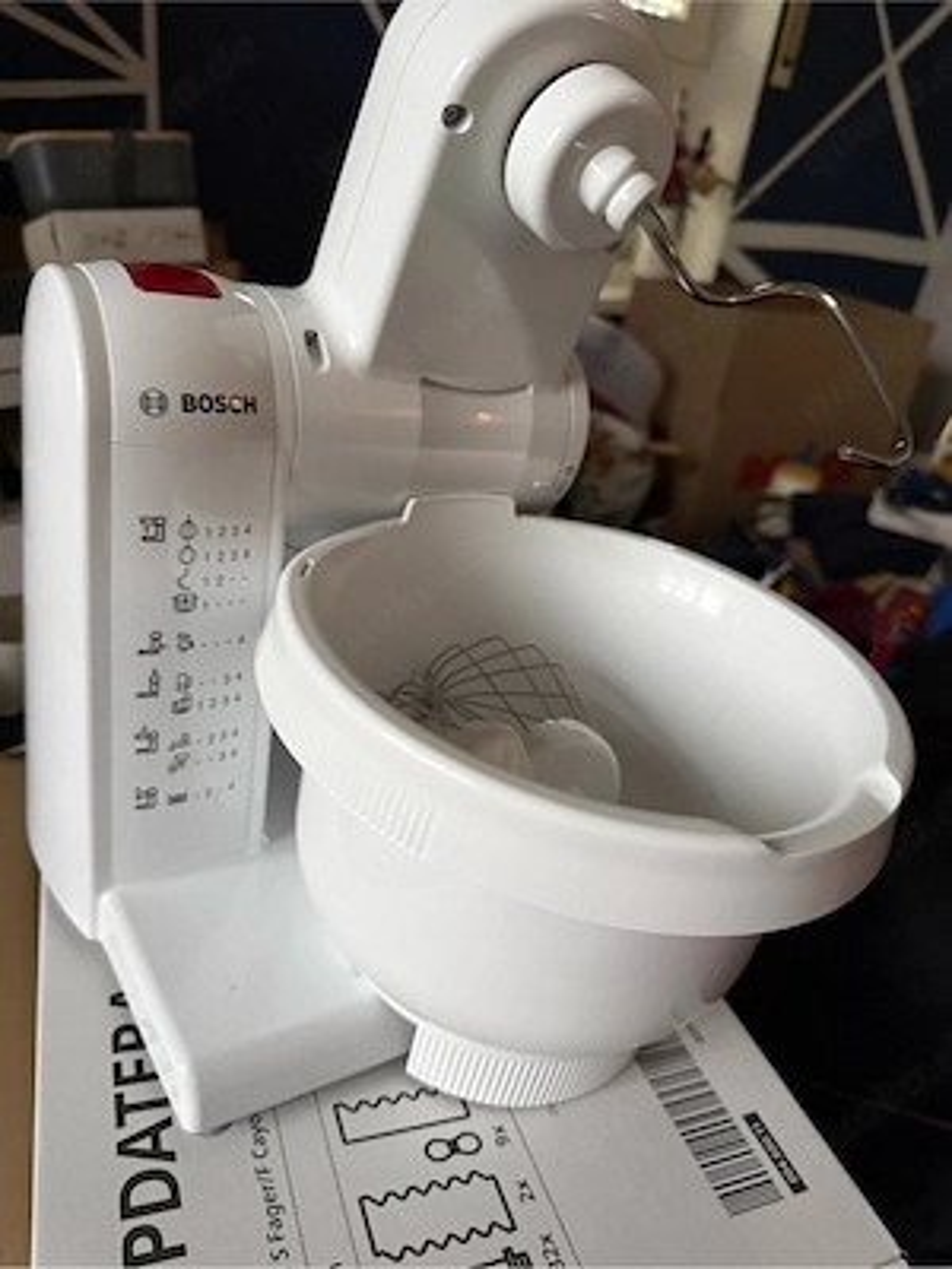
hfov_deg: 56.8
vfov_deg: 71.6
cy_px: 634
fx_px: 880
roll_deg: -10.9
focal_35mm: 24
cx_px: 476
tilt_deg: -27.4
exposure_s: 1/50
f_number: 1.78
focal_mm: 6.76
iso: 800
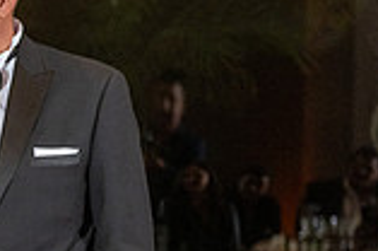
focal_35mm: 300
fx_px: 3144
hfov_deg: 6.7
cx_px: -265
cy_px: 313
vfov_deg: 4.5
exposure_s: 1/160
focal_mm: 70
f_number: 3.5
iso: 800
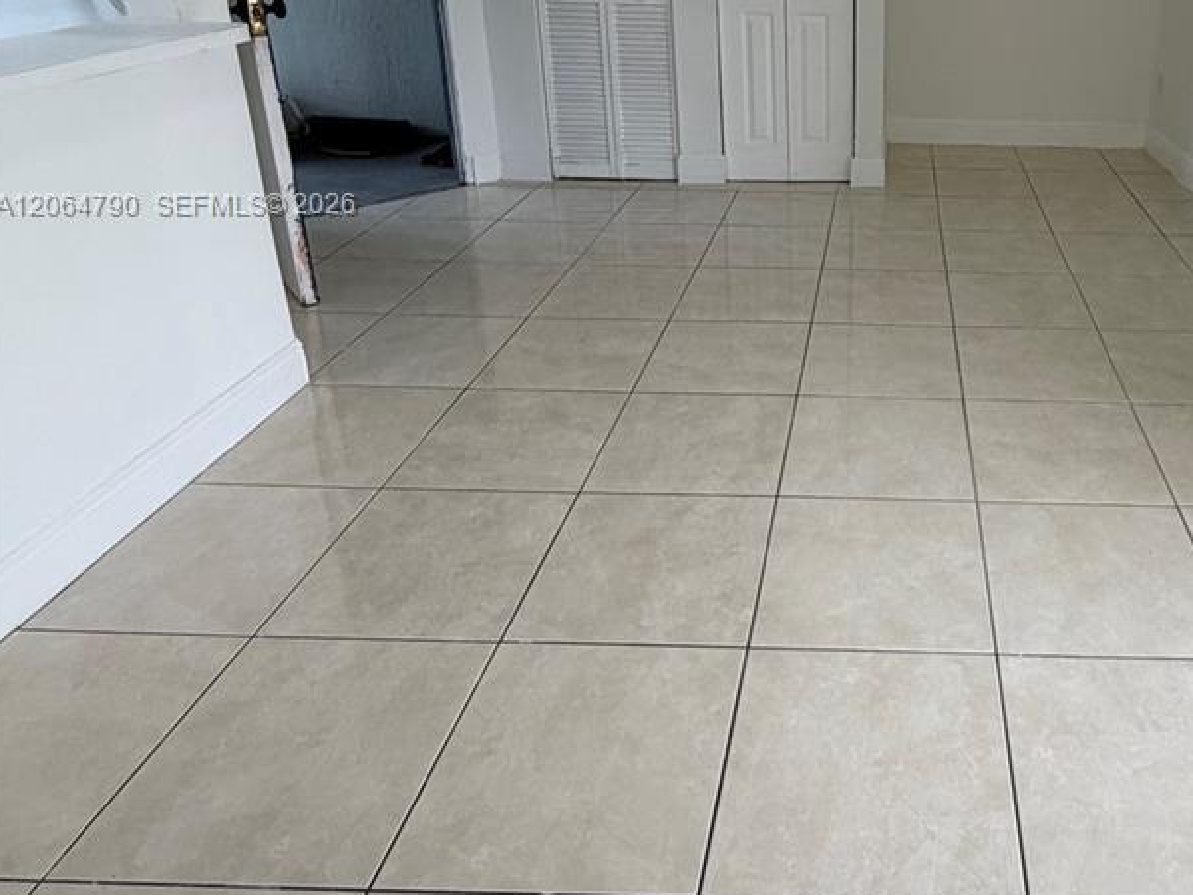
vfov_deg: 47.6
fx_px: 965
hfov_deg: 60.3
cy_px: 207
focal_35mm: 28
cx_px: 883
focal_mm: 2.22
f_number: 2.2
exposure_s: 1/120
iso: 125
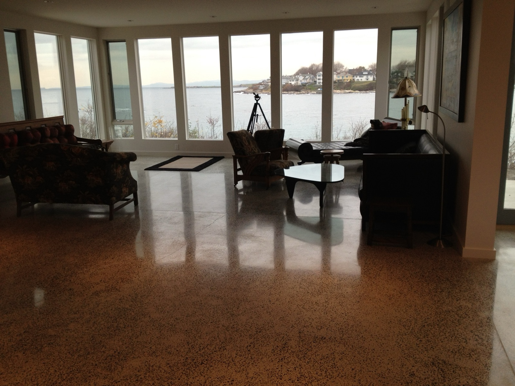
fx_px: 521
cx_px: 258
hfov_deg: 52.6
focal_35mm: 35
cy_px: 193
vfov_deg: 40.7
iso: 80
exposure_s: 1/60
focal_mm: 4.28
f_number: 2.4
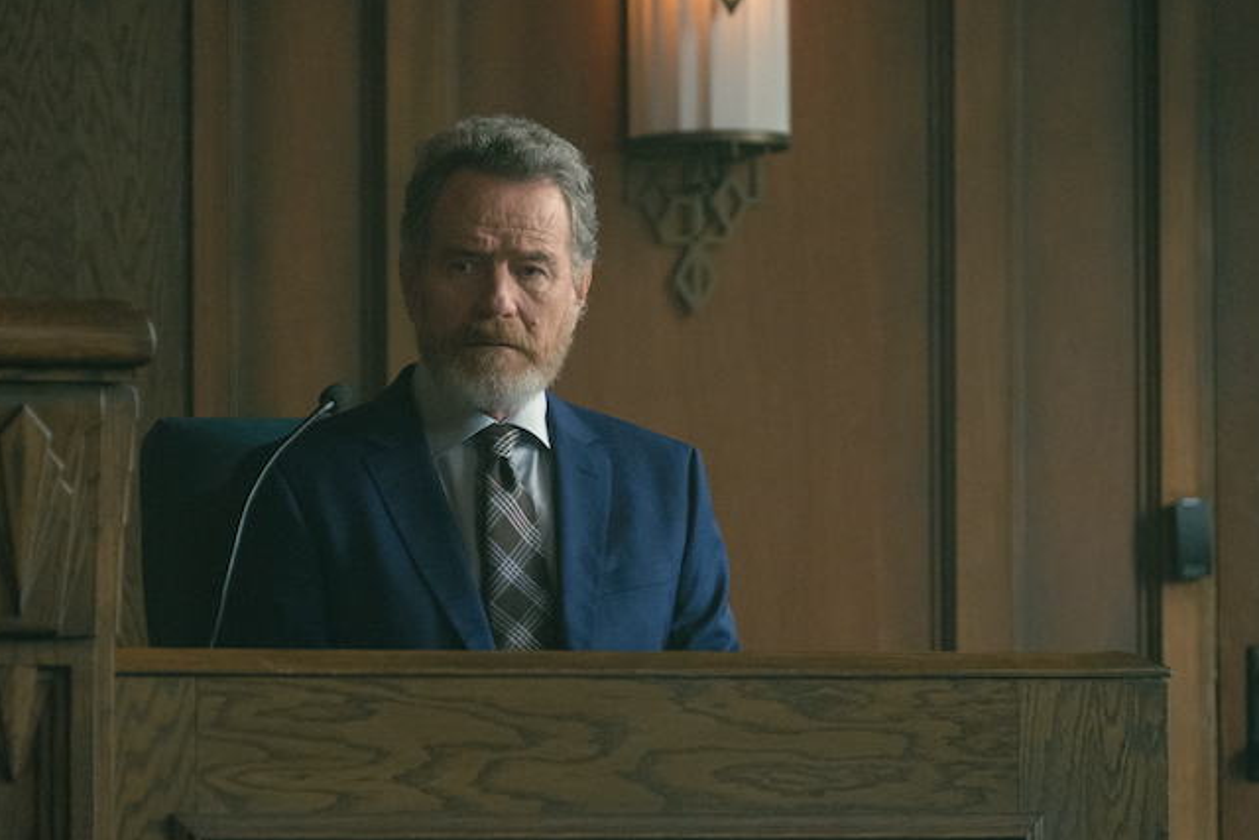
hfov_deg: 6.8
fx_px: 10598
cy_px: 459
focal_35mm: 303
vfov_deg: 4.5
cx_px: 407
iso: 3200
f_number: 2.8
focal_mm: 129.2
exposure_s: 1/125
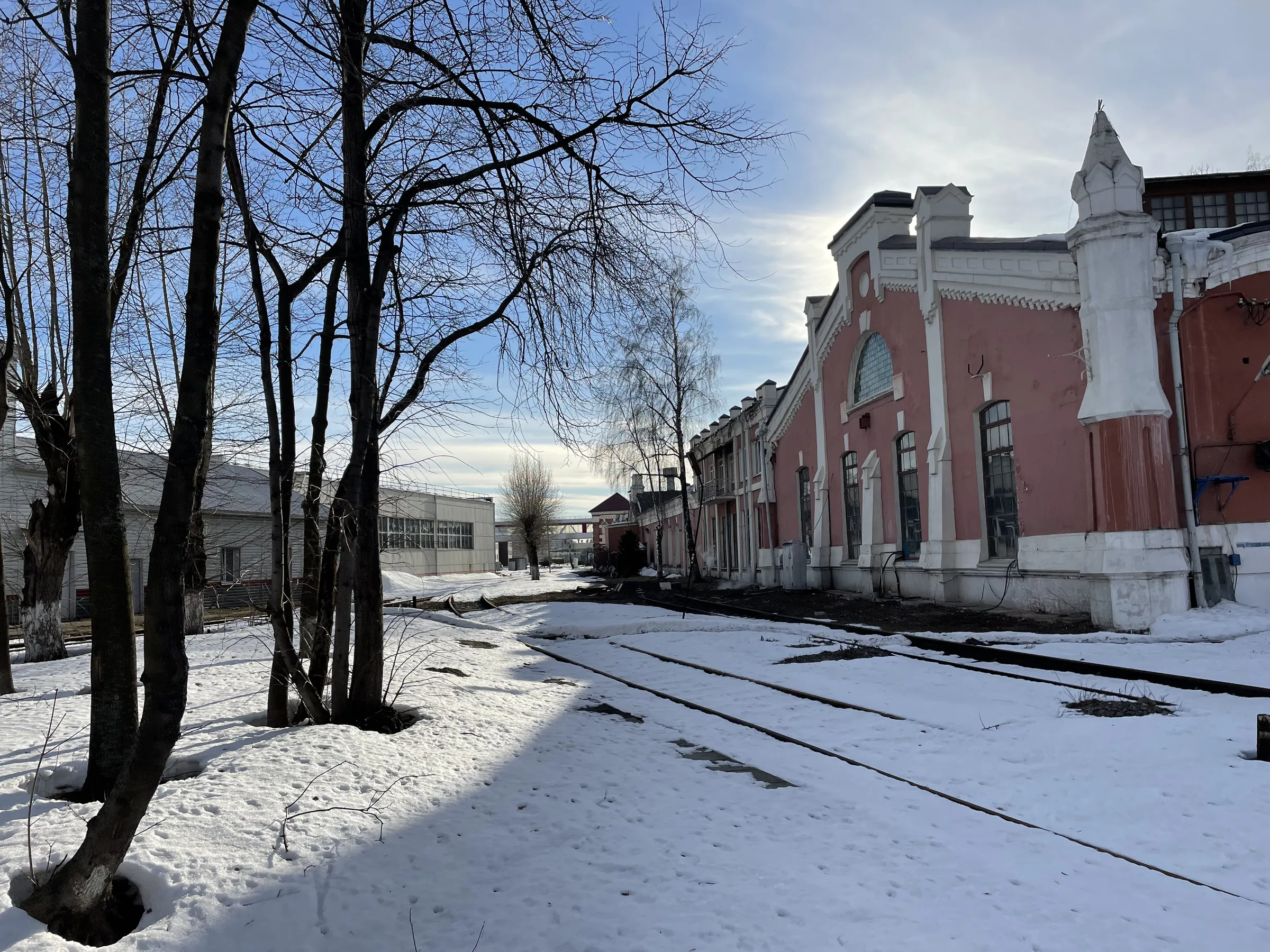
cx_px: 635
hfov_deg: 67.3
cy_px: 476
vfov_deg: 53.1
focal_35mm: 26
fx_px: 954
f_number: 1.6
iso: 32
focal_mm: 4.2
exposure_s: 1/5556
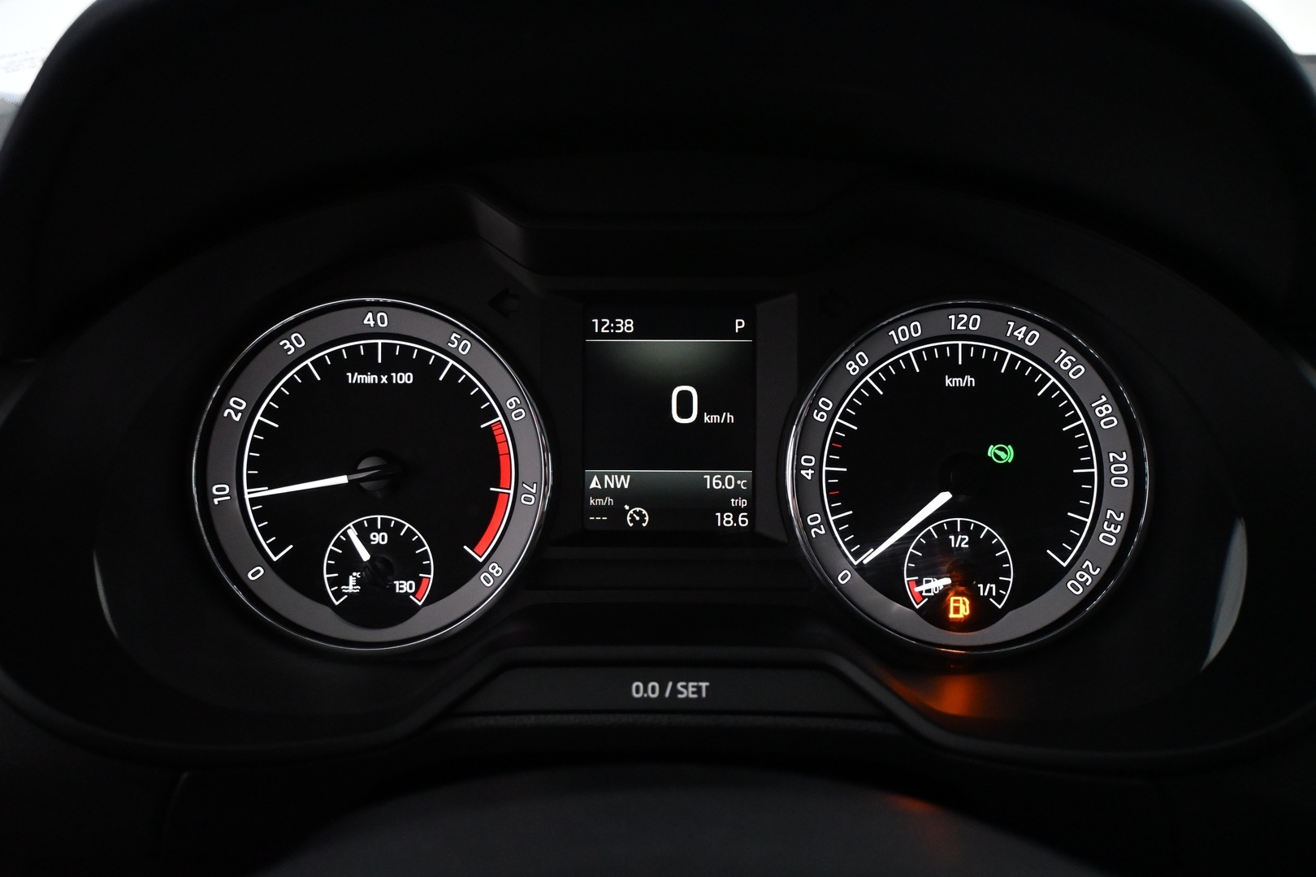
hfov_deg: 61.9
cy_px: 438
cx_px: 658
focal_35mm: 30
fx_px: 1097
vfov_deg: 43.6
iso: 4500
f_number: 3.8
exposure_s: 1/60
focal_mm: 20
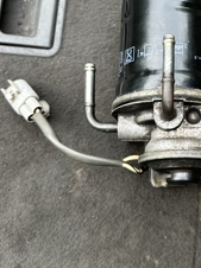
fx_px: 396
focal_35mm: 51
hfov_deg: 27.4
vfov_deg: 36.7
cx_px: 184
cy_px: 70
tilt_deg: -79.4
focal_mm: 6.86
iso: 80
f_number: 1.78
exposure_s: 1/268
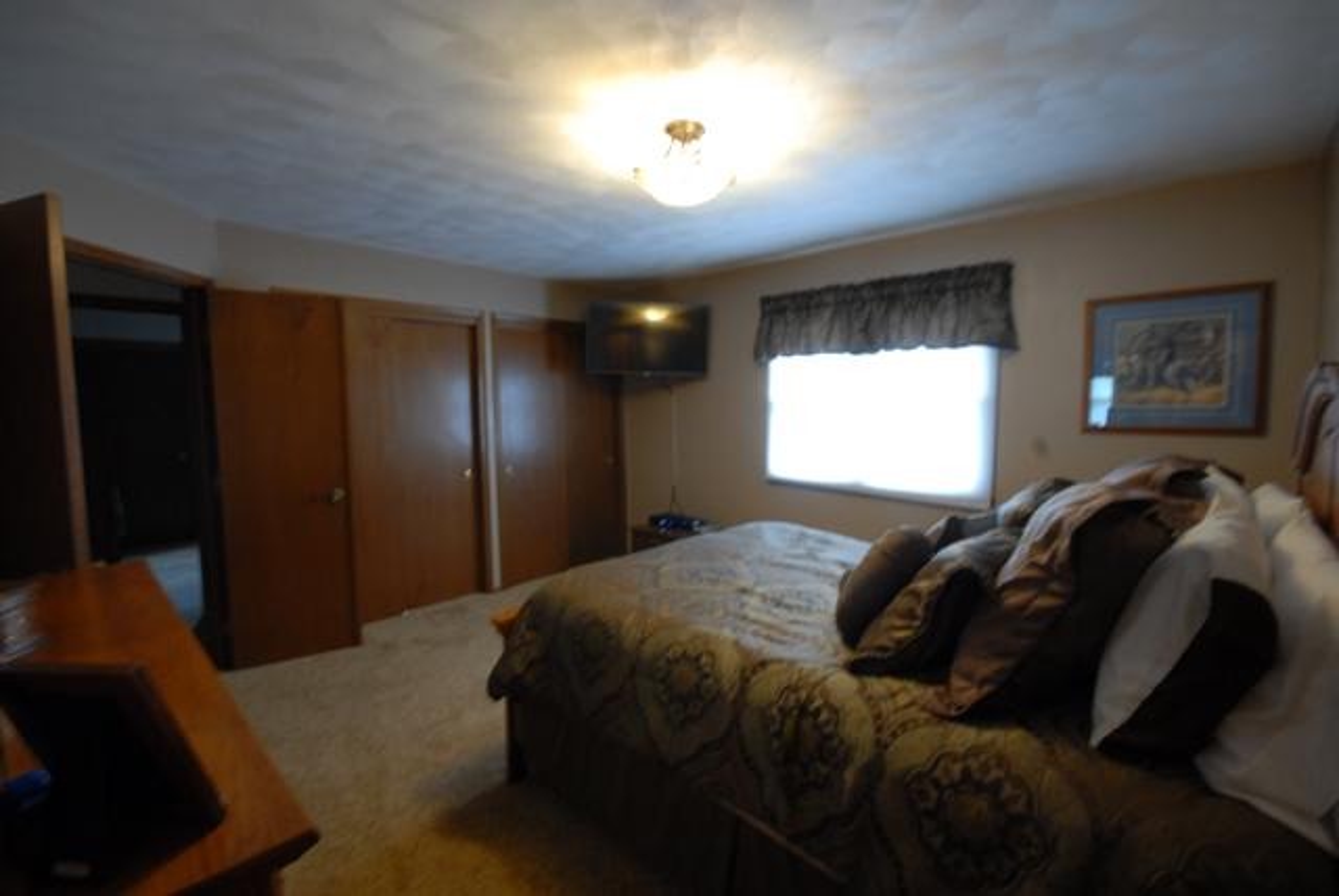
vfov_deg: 77.4
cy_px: 448
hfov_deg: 100.3
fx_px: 558
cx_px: 670
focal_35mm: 15
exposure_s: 1/2.5
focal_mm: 10
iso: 400
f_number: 10
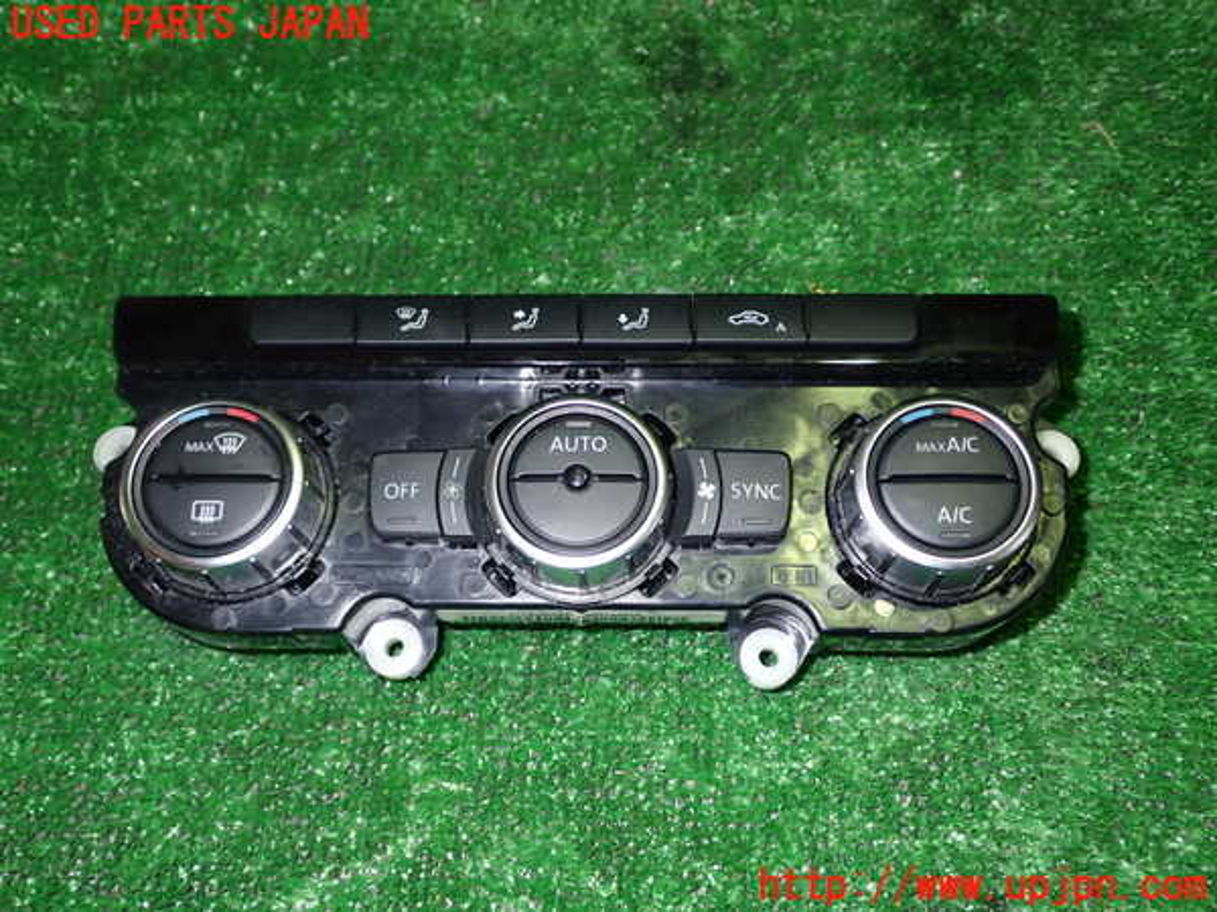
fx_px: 1266
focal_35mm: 36
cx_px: 608
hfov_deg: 51.4
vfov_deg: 39.7
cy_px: 456
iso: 200
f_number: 2.5
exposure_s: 1/40
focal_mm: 6.37
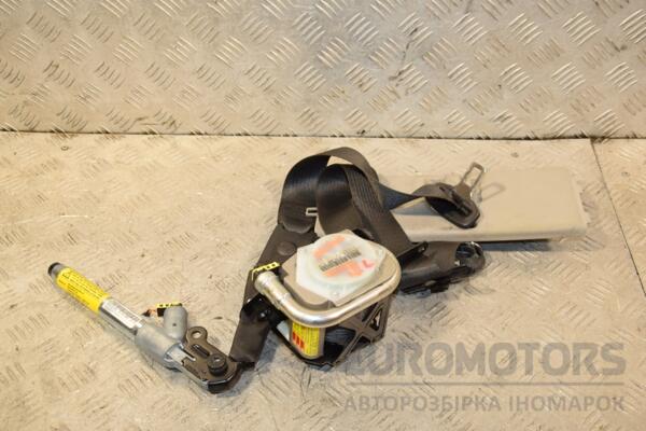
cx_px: 323
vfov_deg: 31.9
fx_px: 754
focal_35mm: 42
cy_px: 216
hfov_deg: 46.4
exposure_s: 1/200
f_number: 6.3
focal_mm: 28
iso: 800
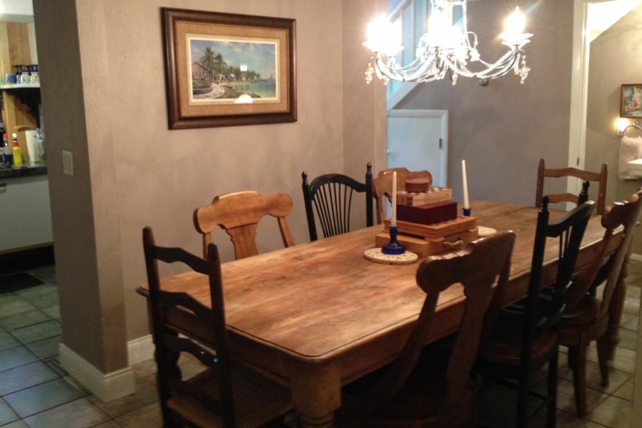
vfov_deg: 35.9
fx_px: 660
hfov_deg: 51.9
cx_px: 317
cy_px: 200
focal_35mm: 37
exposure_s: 1/20
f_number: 2.4
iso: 250
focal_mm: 4.28
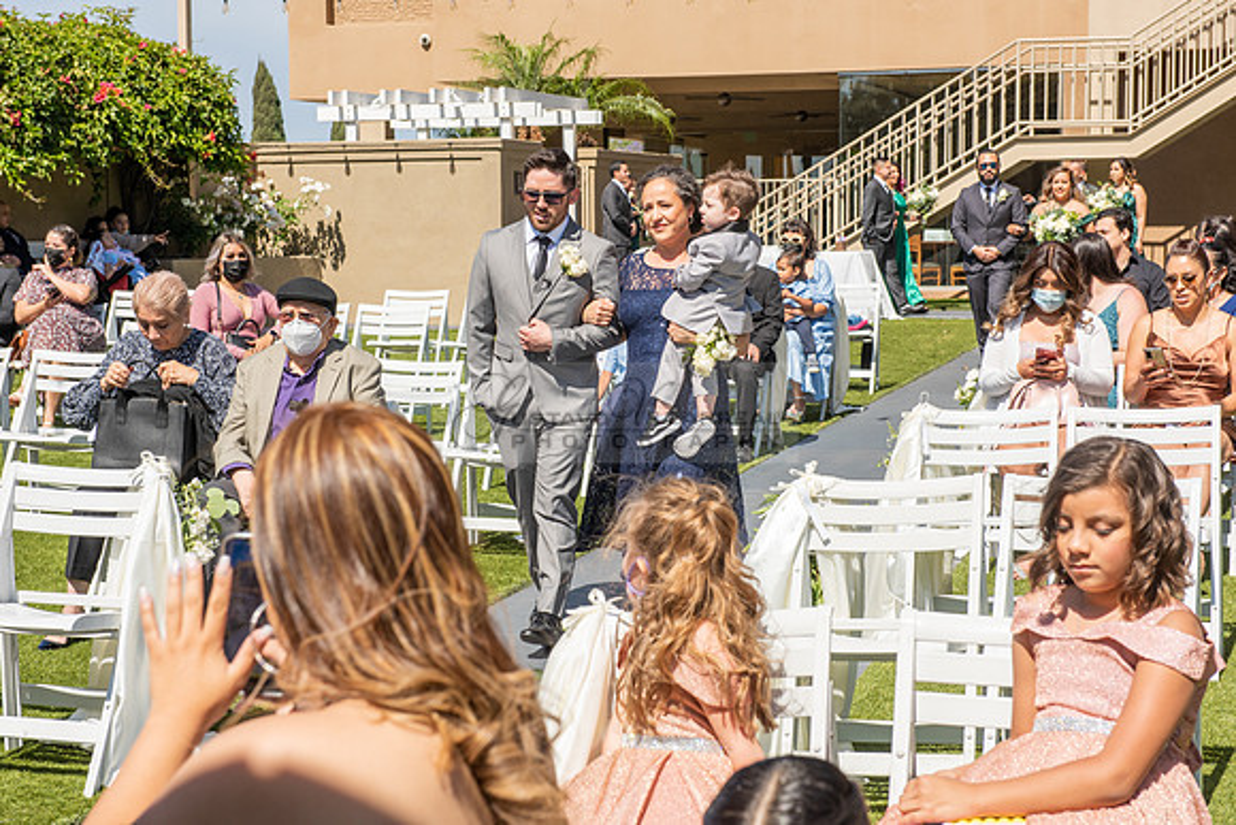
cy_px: 412
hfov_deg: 28.8
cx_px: 618
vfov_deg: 19.5
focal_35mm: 70
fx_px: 2404
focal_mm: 70
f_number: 10
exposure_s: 1/250
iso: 100
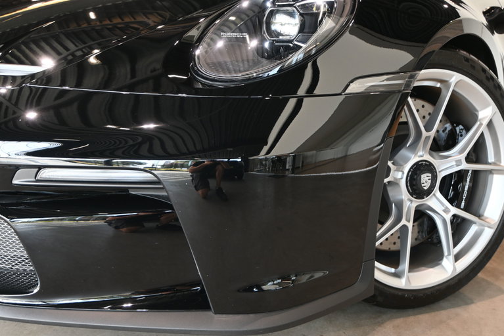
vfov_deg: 33.6
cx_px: 252
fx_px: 557
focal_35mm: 40
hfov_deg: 48.7
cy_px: 168
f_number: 4.5
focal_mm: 26.5
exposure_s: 1/40
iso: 250
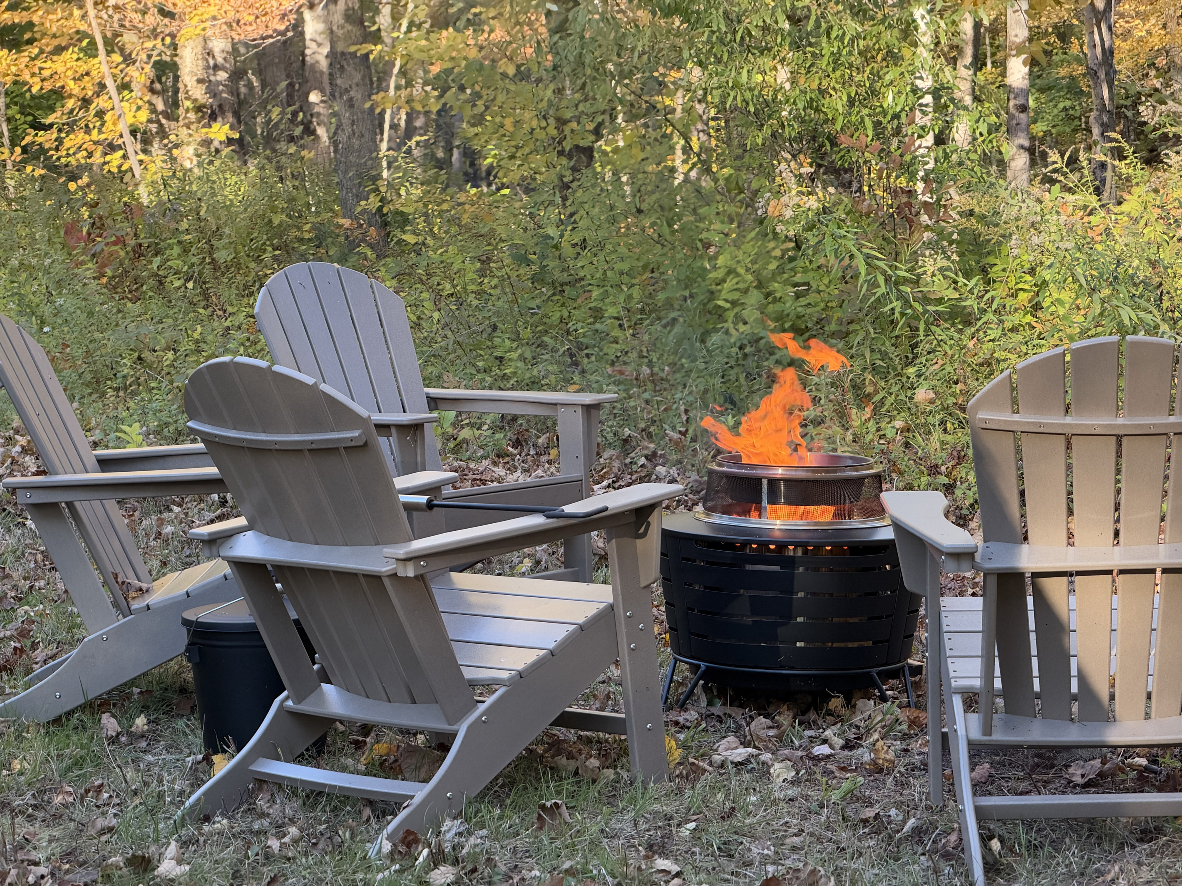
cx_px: 591
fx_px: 3415
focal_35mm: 100
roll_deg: +2.5
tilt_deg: -5.2
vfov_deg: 14.8
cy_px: 443
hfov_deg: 19.6
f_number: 2.8
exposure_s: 1/121
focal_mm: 16.89
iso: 125
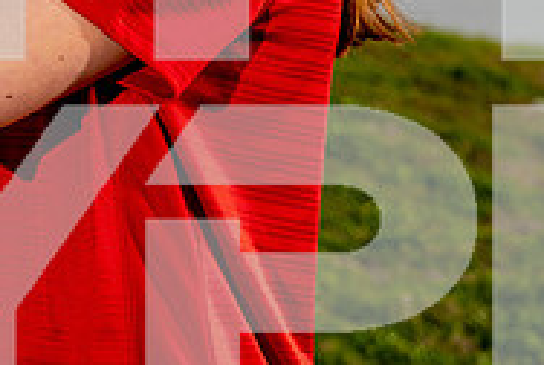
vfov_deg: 8.7
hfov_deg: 13.0
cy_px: -91
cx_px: 98
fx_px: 2376
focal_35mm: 157
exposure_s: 1/1000
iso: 100
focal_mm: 51
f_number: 4
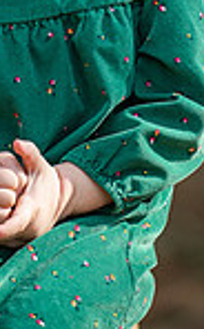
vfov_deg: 4.0
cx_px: 62
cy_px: -80
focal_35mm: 528
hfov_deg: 2.5
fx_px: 4715
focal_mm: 170
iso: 400
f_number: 2.8
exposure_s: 1/800
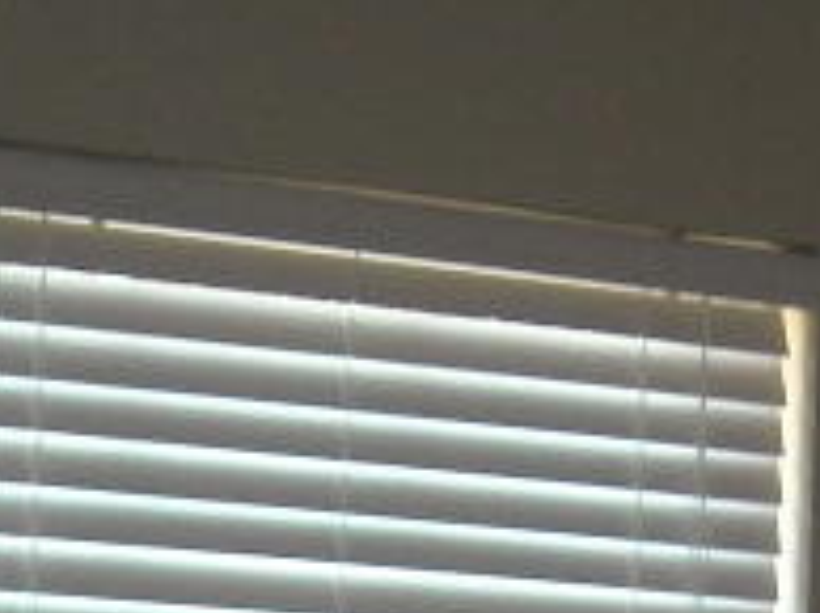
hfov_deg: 10.7
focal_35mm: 185
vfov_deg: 7.7
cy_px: 1239
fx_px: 4377
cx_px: 423
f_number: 2.8
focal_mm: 5.7
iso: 200
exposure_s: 1/60
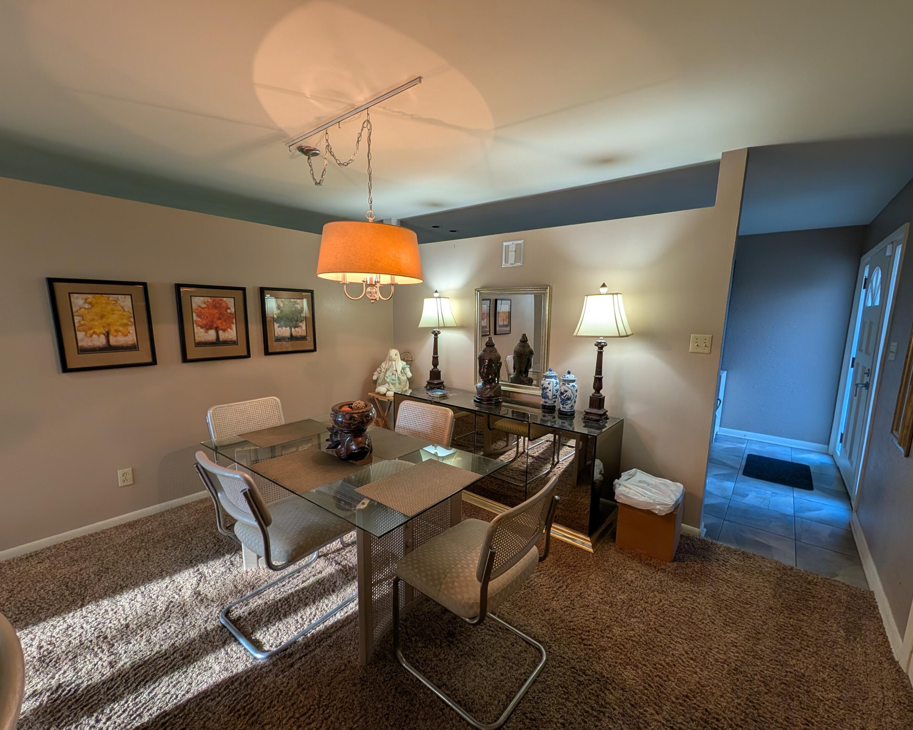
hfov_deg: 104.8
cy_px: 376
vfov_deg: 92.2
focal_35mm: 13
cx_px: 470
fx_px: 351
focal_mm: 2.02
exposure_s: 1/120
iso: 107
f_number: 1.7
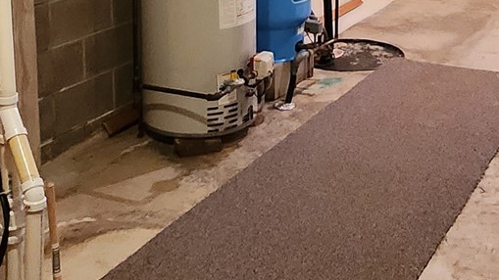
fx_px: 754
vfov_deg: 20.0
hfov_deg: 36.0
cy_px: -42
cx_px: 361
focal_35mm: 57
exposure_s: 1/30
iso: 500
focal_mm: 1.7
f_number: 2.2
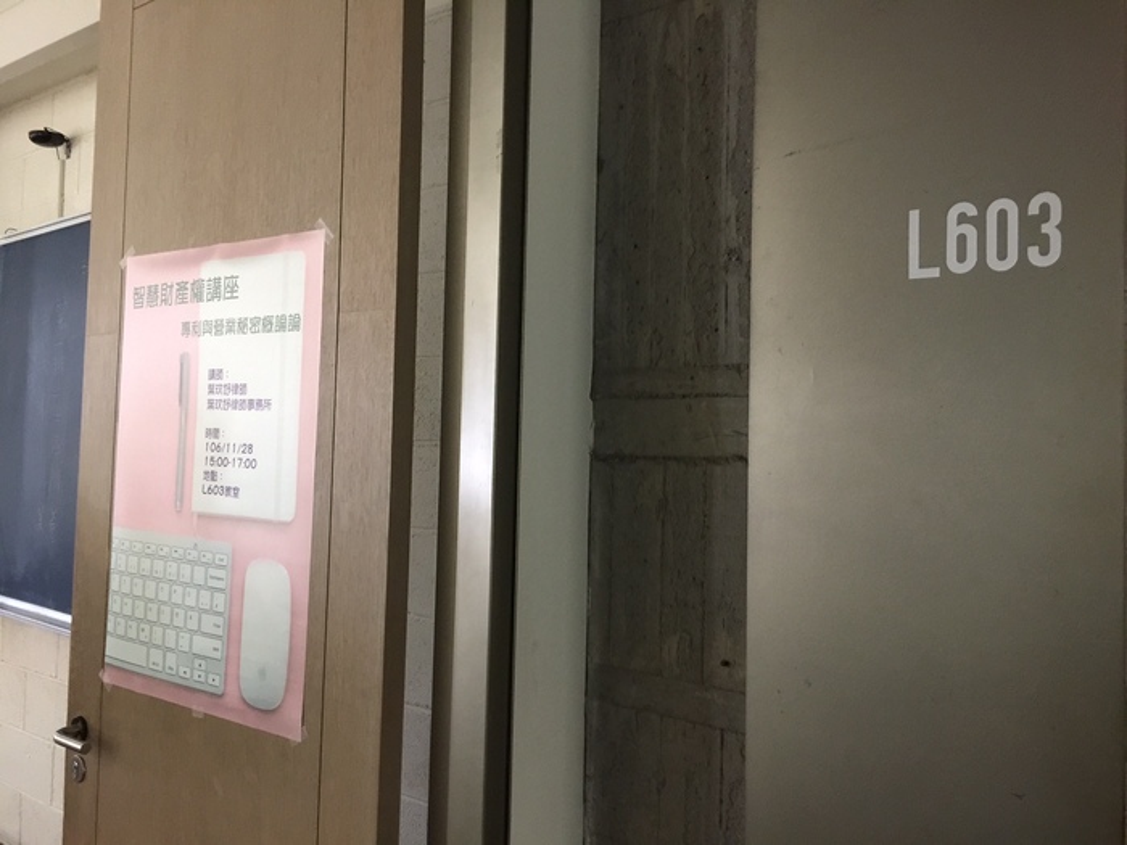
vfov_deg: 48.2
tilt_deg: +1.9
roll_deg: -2.0
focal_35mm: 29
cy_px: 422
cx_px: 564
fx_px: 944
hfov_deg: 61.7
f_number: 2.2
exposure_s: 1/15
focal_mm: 4.15
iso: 125
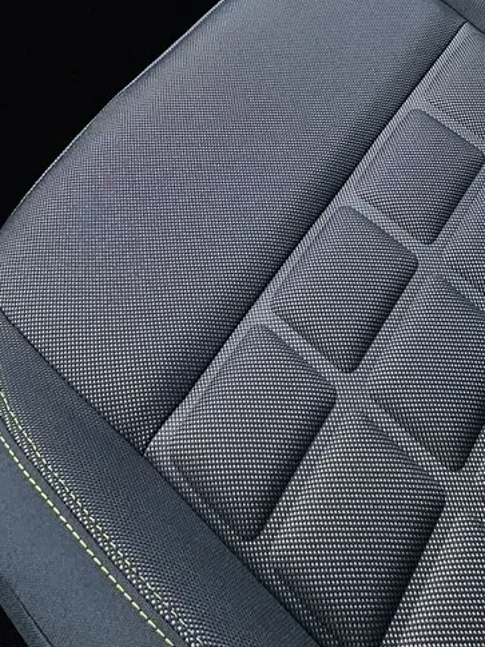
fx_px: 803
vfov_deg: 29.1
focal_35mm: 43
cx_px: 377
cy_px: -303
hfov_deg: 32.8
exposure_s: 1/359
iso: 64
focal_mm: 2.2
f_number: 2.2
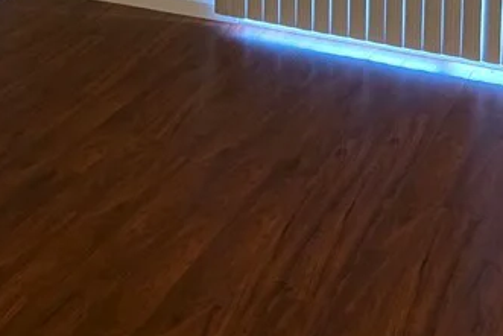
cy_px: -216
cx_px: 242
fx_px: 1034
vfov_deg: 16.3
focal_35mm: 74
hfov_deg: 27.3
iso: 800
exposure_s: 1/120
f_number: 1.7
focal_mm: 6.3
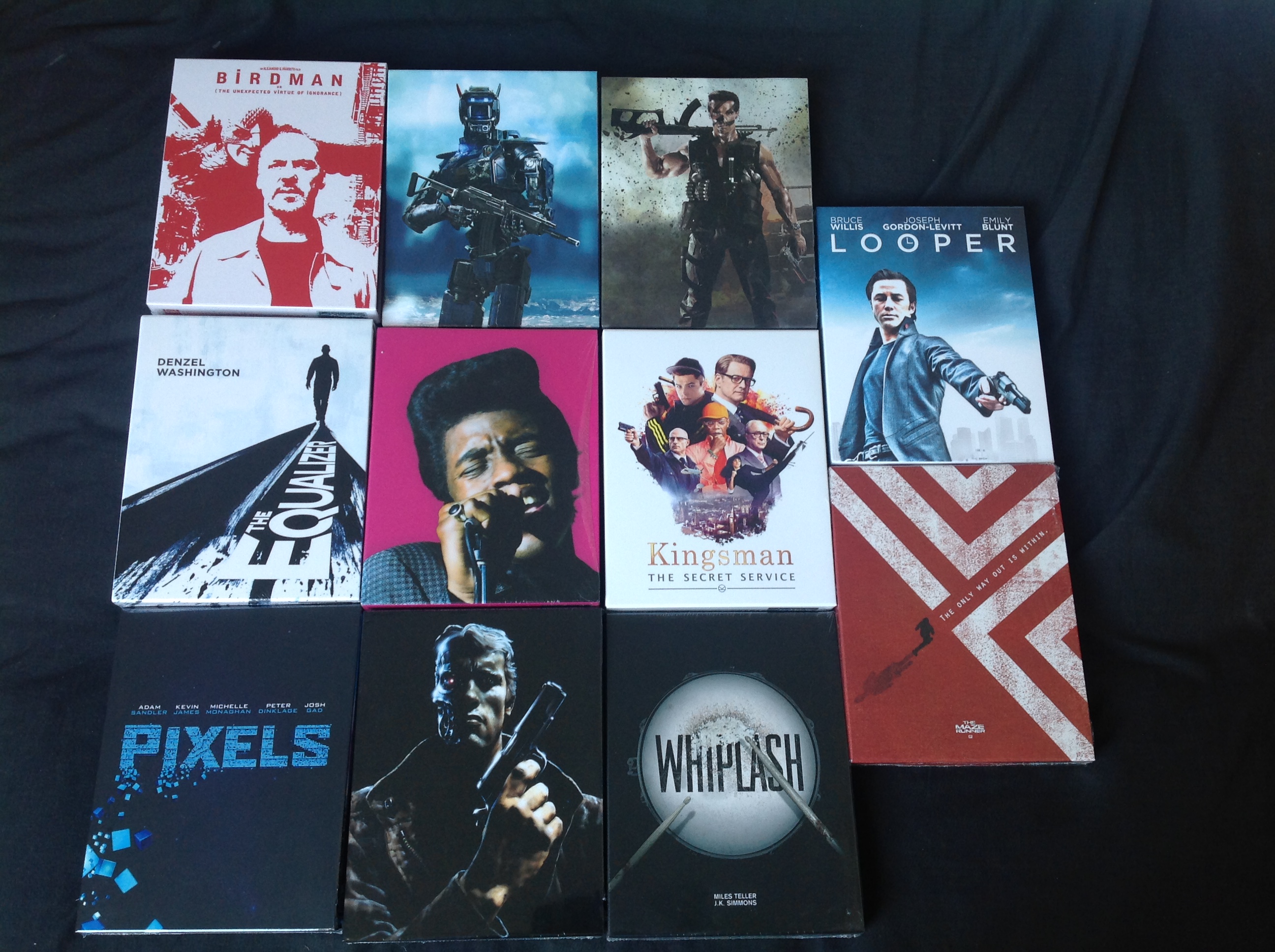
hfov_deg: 52.7
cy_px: 476
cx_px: 638
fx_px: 1287
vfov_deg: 40.6
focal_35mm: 35
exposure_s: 1/20
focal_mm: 4.28
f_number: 2.4
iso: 50
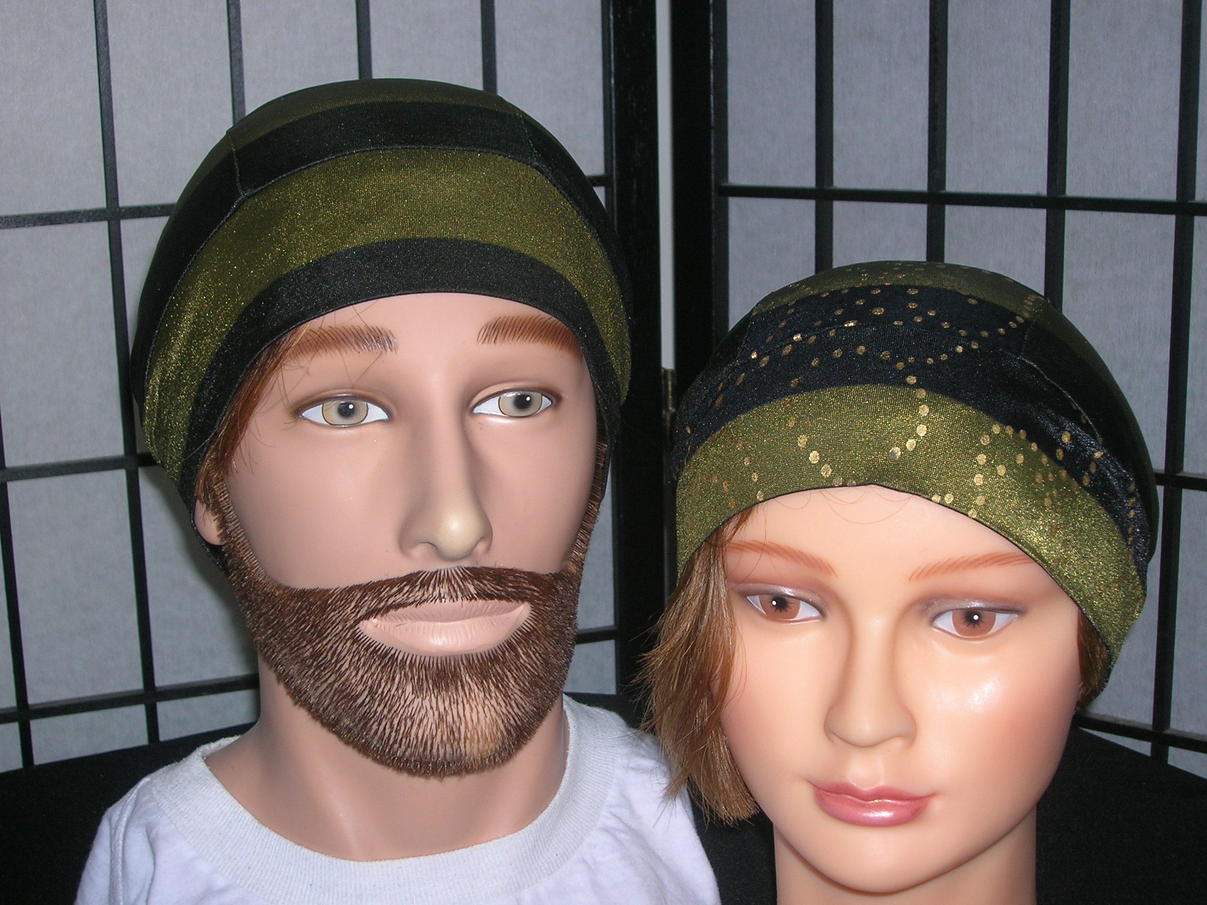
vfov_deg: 26.6
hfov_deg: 34.9
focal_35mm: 55
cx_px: 602
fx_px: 1917
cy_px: 459
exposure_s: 1/60.1
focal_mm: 9
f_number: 3.4
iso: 50
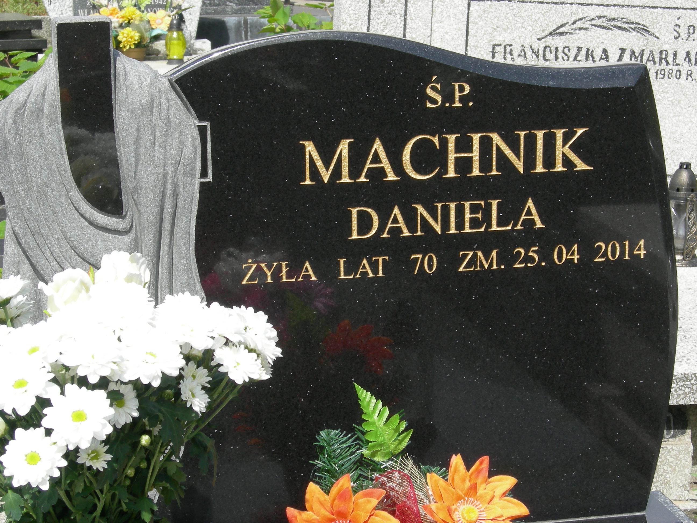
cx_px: 348
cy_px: 262
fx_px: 1711
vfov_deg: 17.4
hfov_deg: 23.0
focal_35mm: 85
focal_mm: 17.7
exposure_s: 1/170
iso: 64
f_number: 6.5
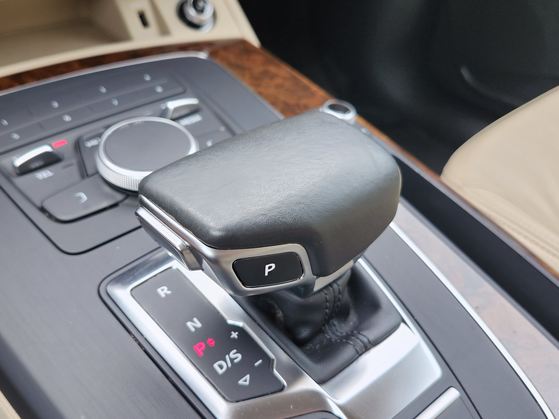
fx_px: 501
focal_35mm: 31
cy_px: 225
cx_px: 256
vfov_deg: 45.4
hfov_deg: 58.3
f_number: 1.8
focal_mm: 5.54
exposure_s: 1/180
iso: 50
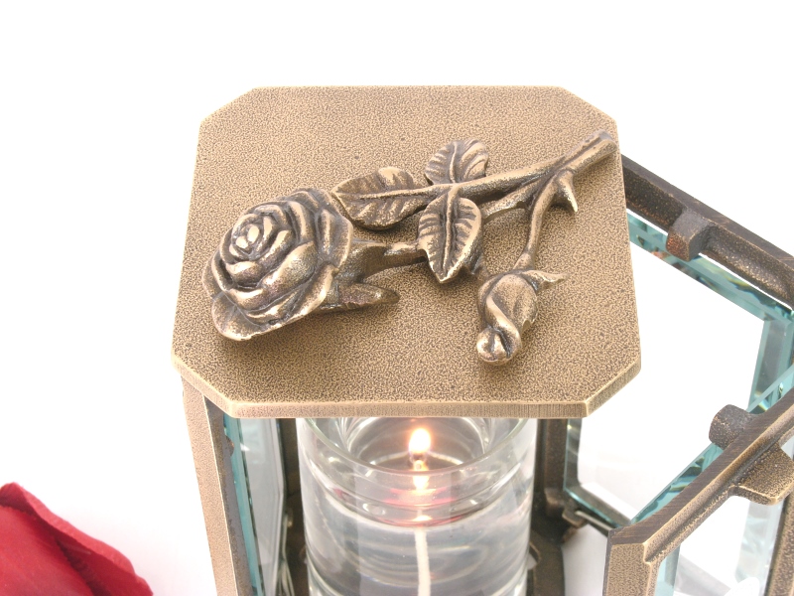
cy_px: 298
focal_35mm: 82
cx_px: 397
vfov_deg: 18.0
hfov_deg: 23.8
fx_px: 1881
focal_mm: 20.5
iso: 100
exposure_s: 1/1.6
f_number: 8
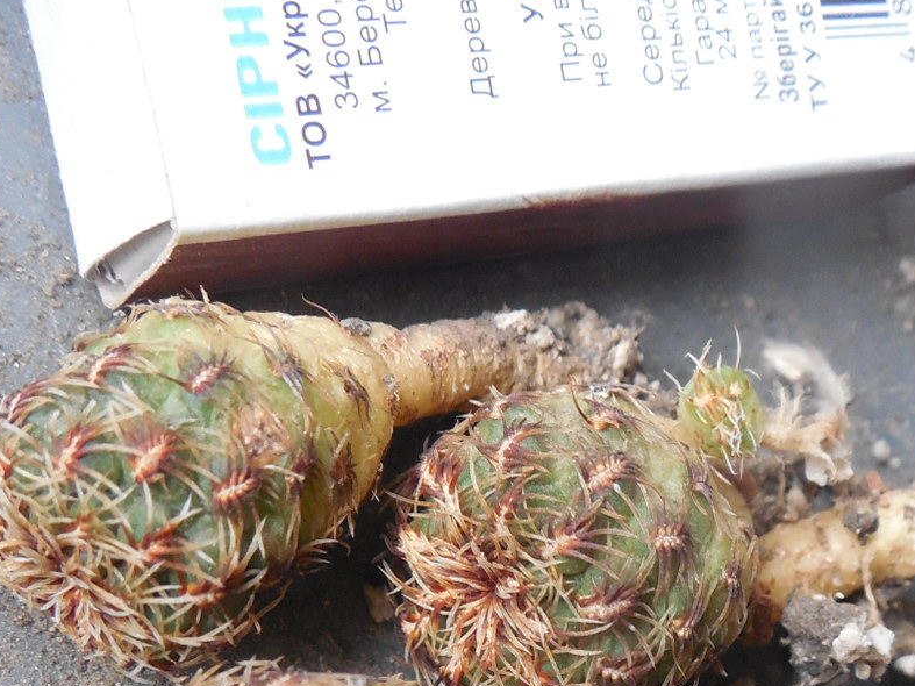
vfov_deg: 22.7
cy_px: 616
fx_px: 1665
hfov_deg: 30.6
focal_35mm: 63
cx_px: 560
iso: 400
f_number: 3.6
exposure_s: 1/20
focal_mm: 5.6
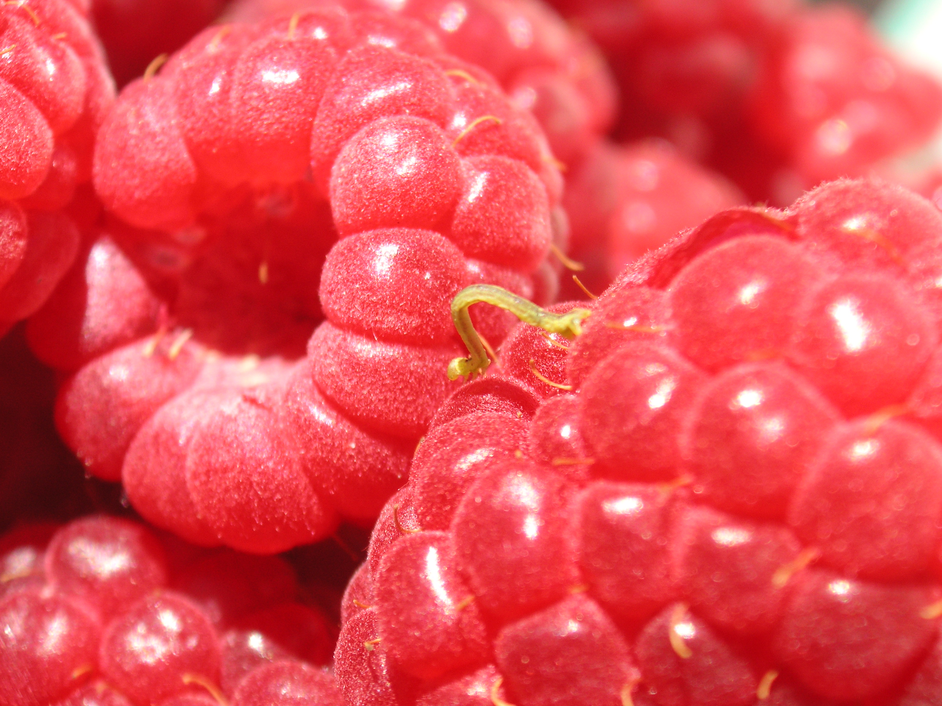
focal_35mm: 88
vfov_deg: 16.8
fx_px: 2395
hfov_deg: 22.3
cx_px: 471
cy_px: 353
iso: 50
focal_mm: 14.6
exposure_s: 1/250
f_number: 4.7
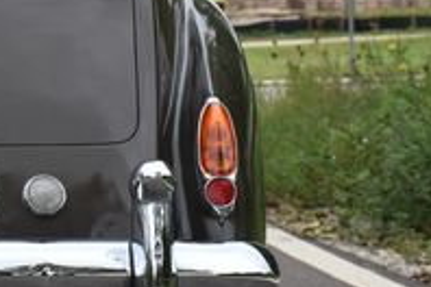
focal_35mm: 243
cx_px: -187
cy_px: 15
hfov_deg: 8.3
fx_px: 2909
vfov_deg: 5.6
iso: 450
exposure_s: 1/500
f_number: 8
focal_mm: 50
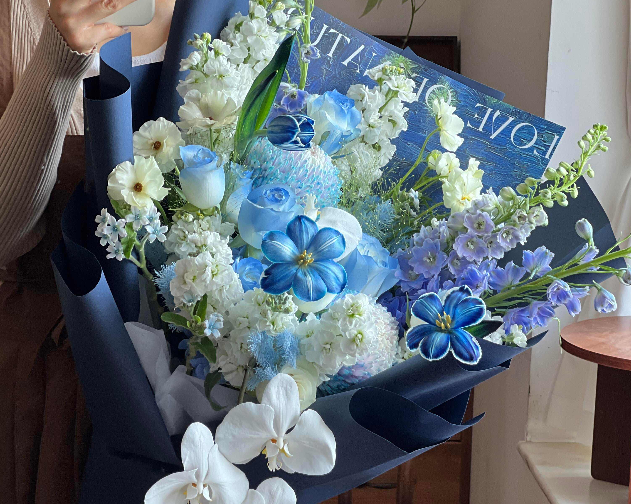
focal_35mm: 101
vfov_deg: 15.2
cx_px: 314
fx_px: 1886
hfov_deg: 19.0
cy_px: 337
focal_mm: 9
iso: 100
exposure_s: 1/100
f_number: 2.8
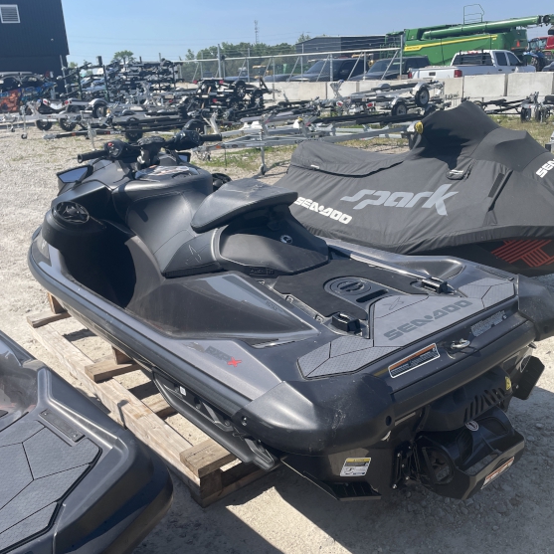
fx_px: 598
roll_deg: +1.4
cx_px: 302
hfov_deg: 49.7
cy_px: 276
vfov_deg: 49.7
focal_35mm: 33
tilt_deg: -13.7
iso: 32
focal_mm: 4.2
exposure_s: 1/2681
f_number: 1.6
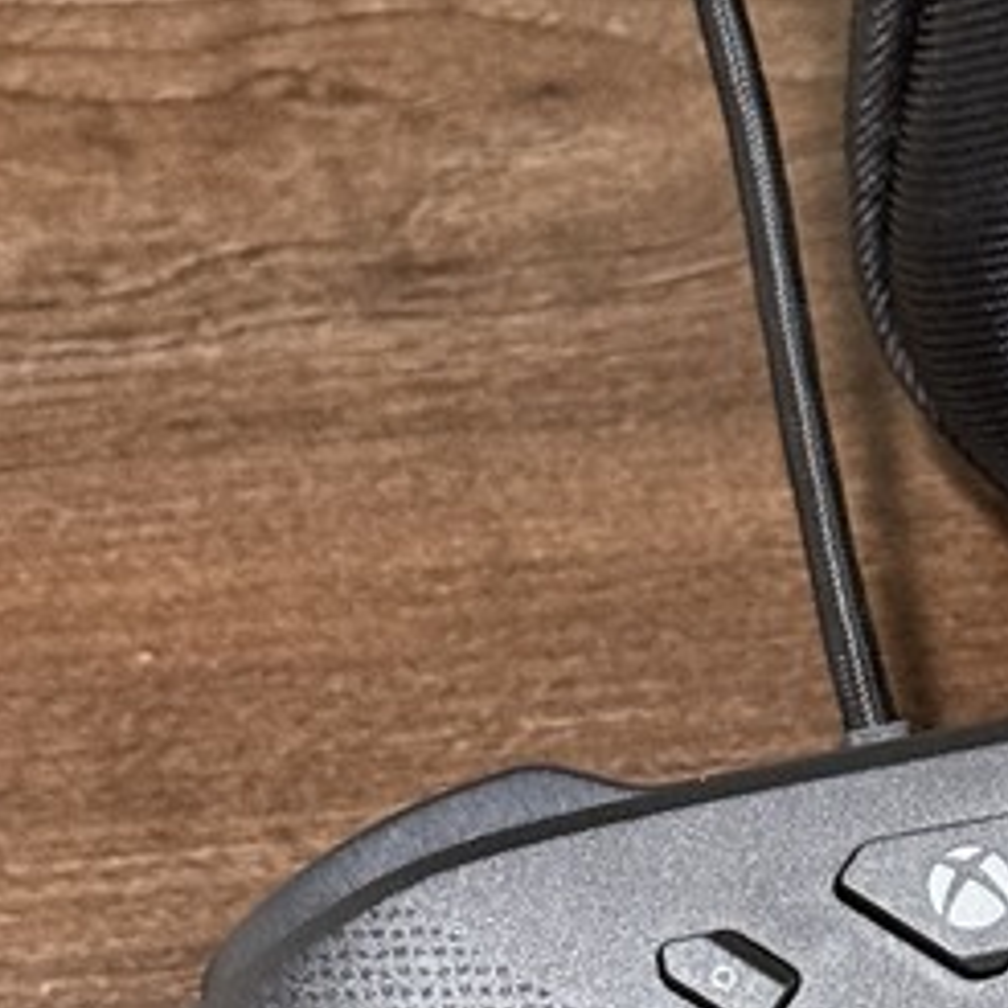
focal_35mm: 179
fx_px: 5897
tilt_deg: -47.3
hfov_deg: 9.5
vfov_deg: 9.8
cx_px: 1455
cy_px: 475
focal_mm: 6.76
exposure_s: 1/40
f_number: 1.78
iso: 400
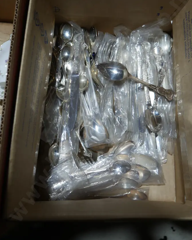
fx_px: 270
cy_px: 104
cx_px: 101
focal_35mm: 38
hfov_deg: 39.1
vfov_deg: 47.8
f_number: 3.6
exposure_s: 1/125
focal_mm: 16
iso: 200
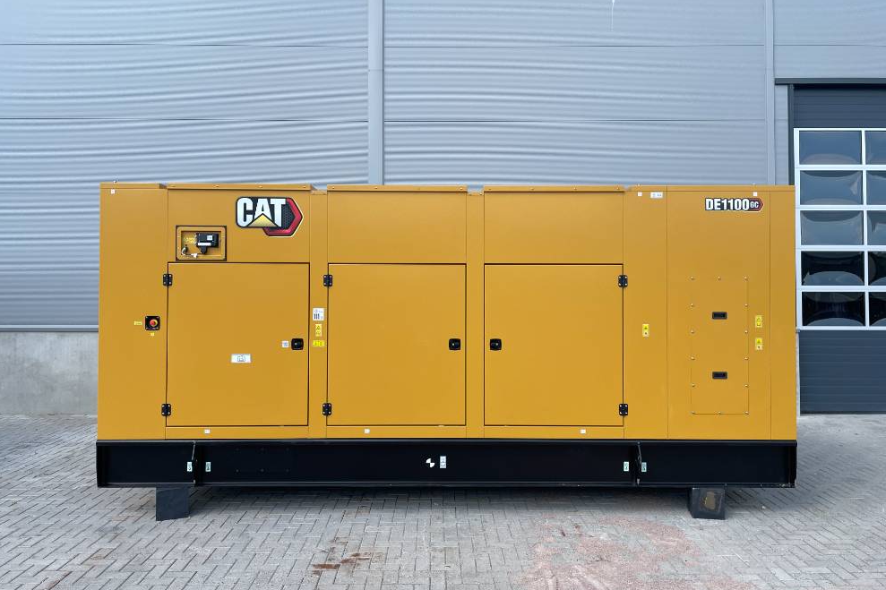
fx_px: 689
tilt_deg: +1.2
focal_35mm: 28
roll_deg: -0.1
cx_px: 442
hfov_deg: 65.5
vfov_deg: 46.4
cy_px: 282
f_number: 1.6
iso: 32
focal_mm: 4.2
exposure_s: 1/1595
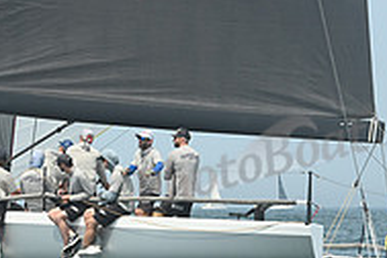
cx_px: 29
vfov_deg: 6.4
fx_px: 2311
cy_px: 81
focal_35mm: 215
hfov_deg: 9.5
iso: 320
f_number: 7.1
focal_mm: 70
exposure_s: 1/1250
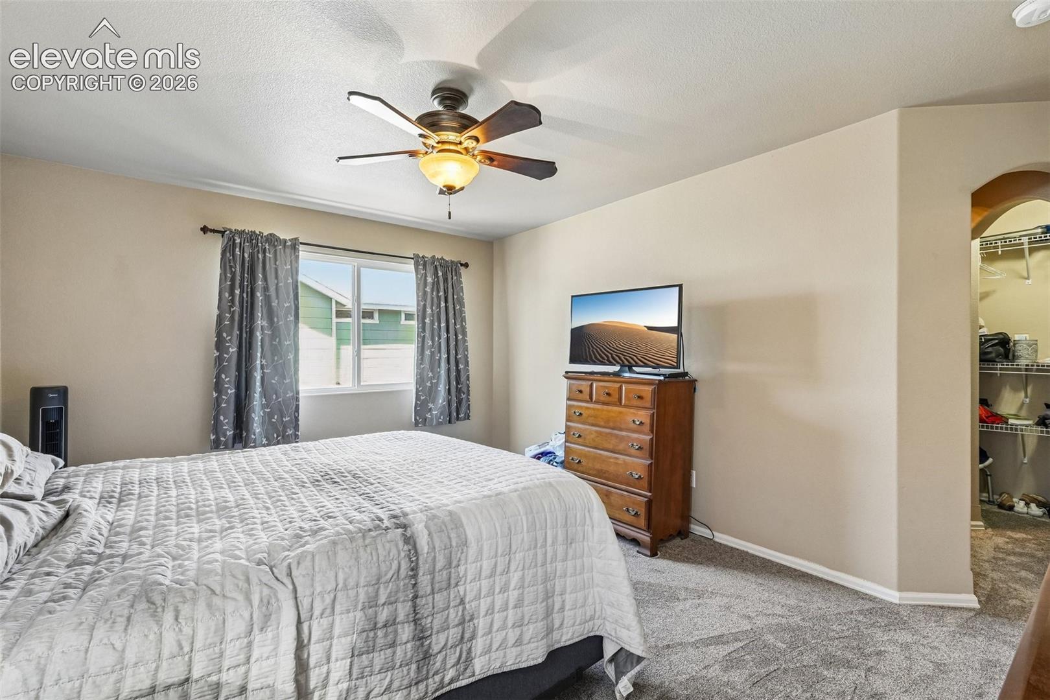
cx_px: 525
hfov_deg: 100.4
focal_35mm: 15
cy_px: 350
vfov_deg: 77.3
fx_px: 437
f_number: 8
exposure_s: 1/4
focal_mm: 10
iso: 800
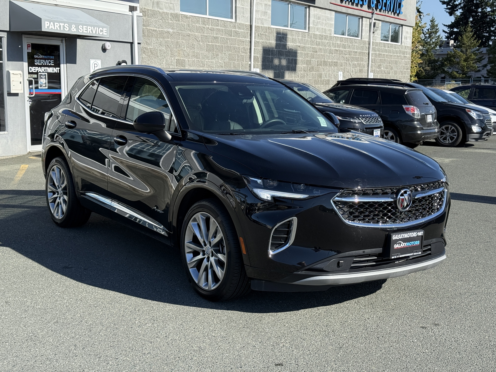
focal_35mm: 48
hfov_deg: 39.7
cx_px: 248
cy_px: 186
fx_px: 688
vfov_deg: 30.3
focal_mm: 6.76
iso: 80
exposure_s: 1/3096
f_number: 1.78
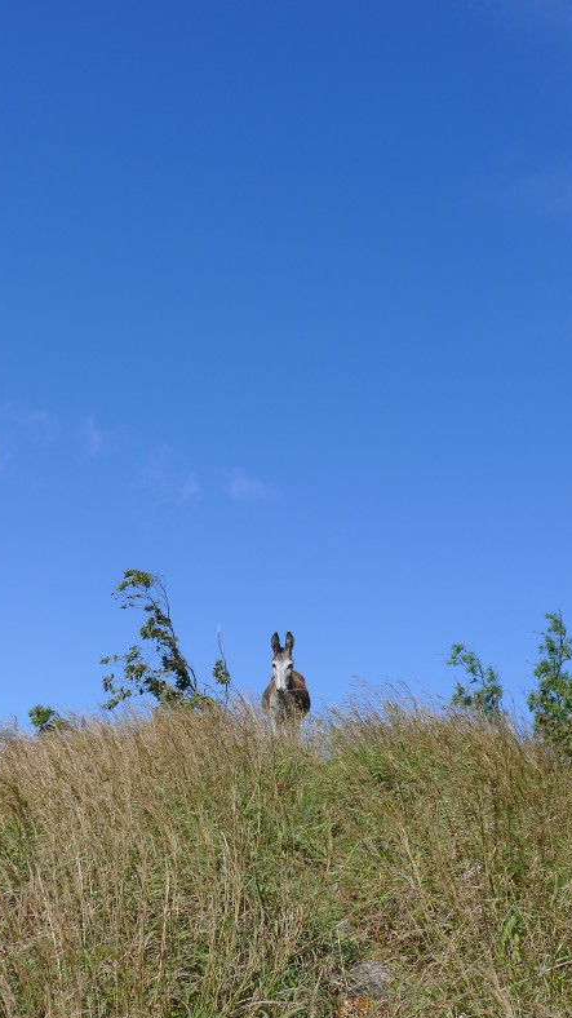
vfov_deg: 41.3
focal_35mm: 50
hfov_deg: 23.9
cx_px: 249
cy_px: 506
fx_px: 1349
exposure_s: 1/800
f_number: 4
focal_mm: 10
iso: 80
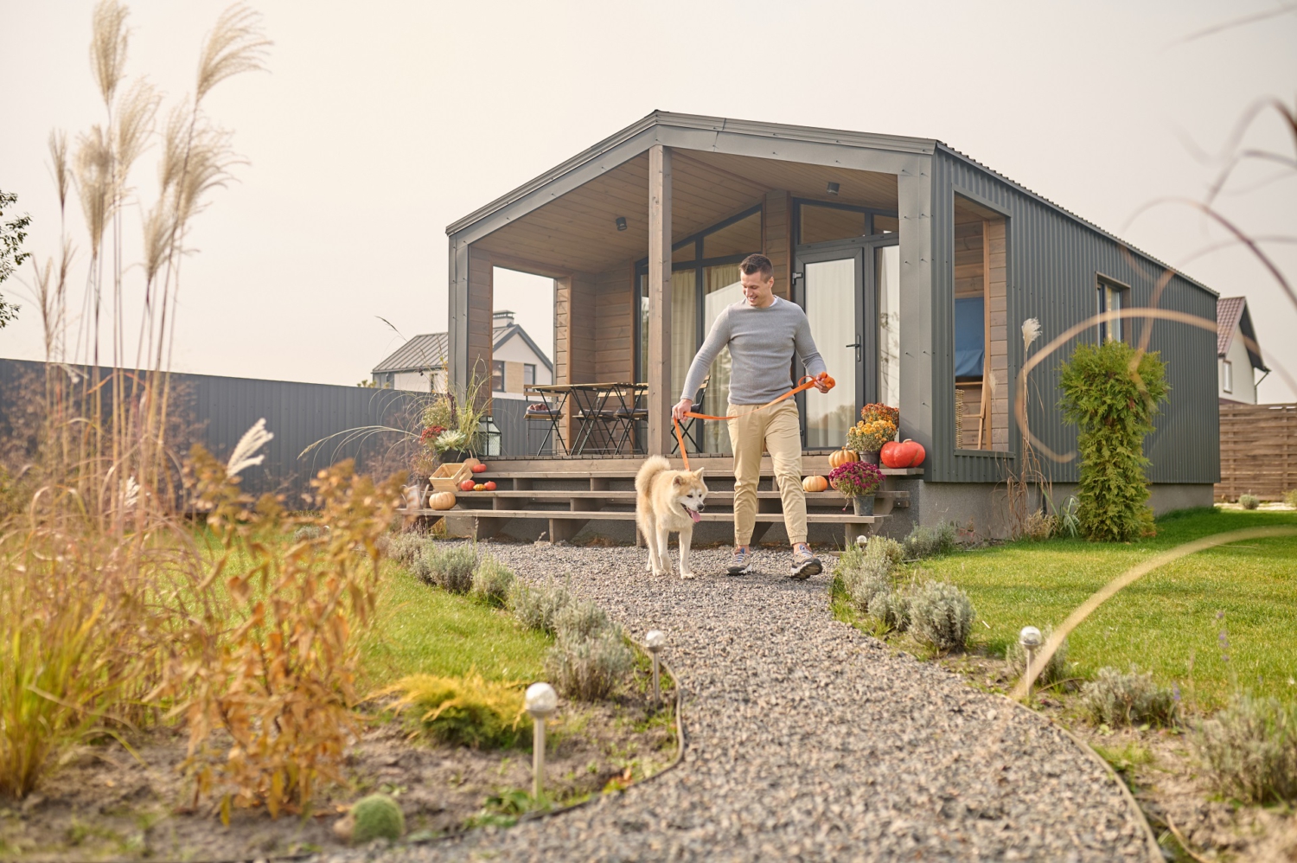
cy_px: 432
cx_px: 648
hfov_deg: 54.5
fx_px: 1260
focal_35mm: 35
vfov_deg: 37.8
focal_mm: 35
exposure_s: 1/1000
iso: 100
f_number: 2.8
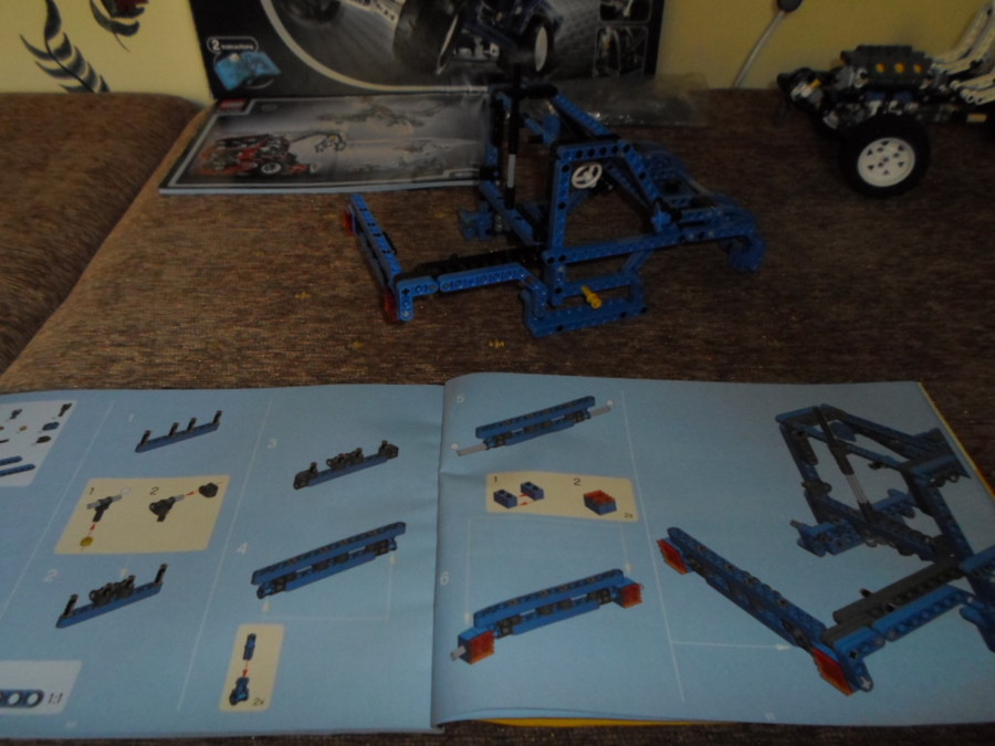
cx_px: 498
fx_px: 719
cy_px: 373
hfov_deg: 69.4
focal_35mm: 25
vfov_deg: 54.9
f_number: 2.5
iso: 400
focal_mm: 4.5
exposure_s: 1/10
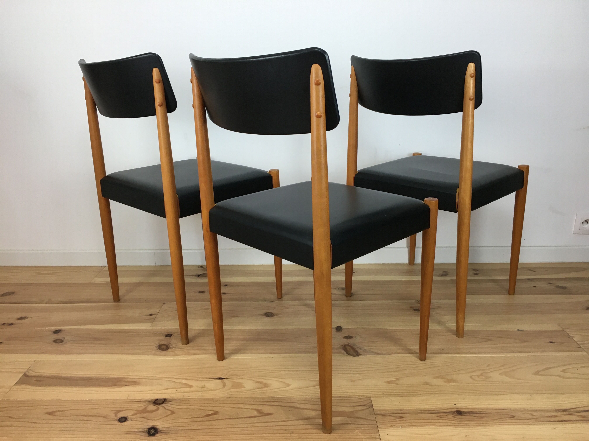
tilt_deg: -17.4
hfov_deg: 61.7
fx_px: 493
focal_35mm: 29
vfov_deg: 48.2
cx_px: 294
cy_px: 220
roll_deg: +0.4
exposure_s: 1/33
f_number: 2.2
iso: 32
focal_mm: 4.15
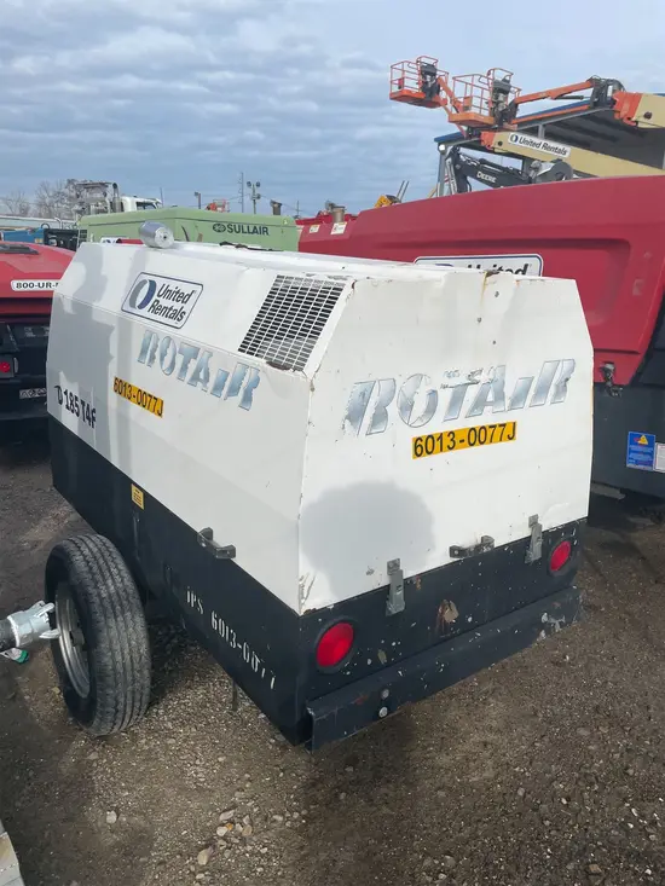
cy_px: 443
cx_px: 332
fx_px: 666
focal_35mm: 26
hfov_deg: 53.1
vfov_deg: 67.3
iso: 32
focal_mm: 4.2
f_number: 1.6
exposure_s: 1/4000
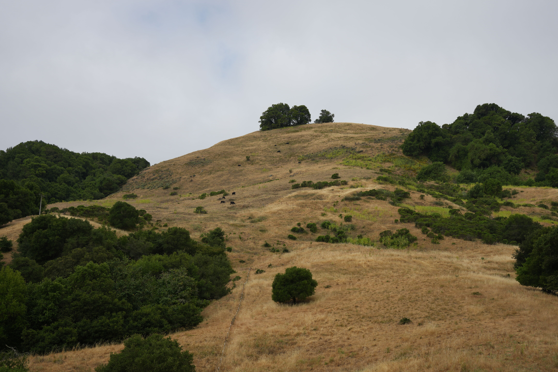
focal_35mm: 53
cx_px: 279
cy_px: 186
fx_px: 821
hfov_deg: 37.5
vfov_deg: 25.5
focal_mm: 53
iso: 125
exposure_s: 1/1000
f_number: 4.5
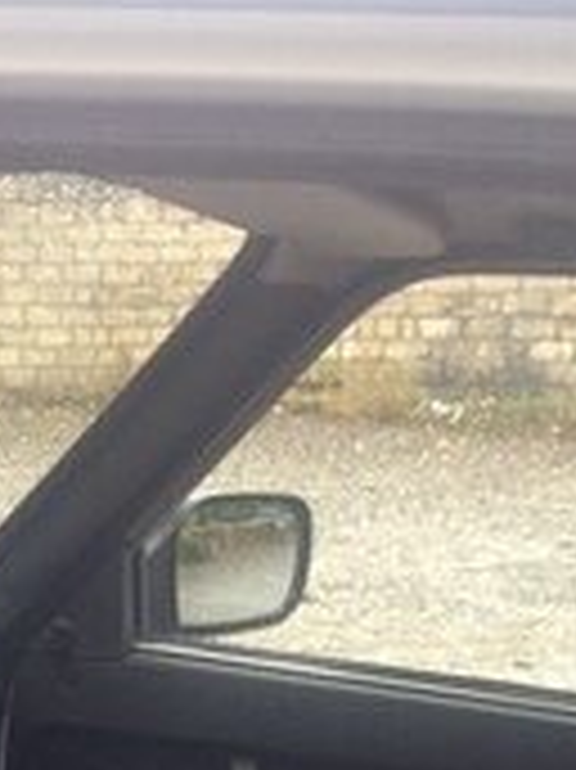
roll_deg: +0.7
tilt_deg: -14.7
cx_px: -158
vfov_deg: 18.9
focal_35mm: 96
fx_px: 2133
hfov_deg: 14.8
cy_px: 1004
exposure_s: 1/24
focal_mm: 4.12
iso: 50
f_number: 2.4
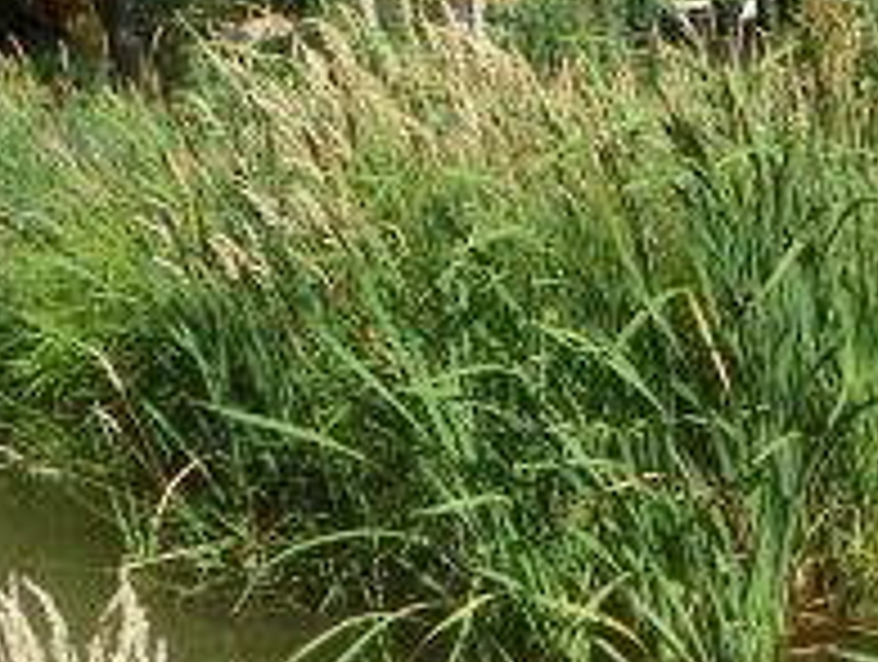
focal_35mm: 95
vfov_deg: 15.6
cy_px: 329
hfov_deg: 18.3
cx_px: 1310
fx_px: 2414
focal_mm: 5.2
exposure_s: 1/320
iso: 64
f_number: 5.6
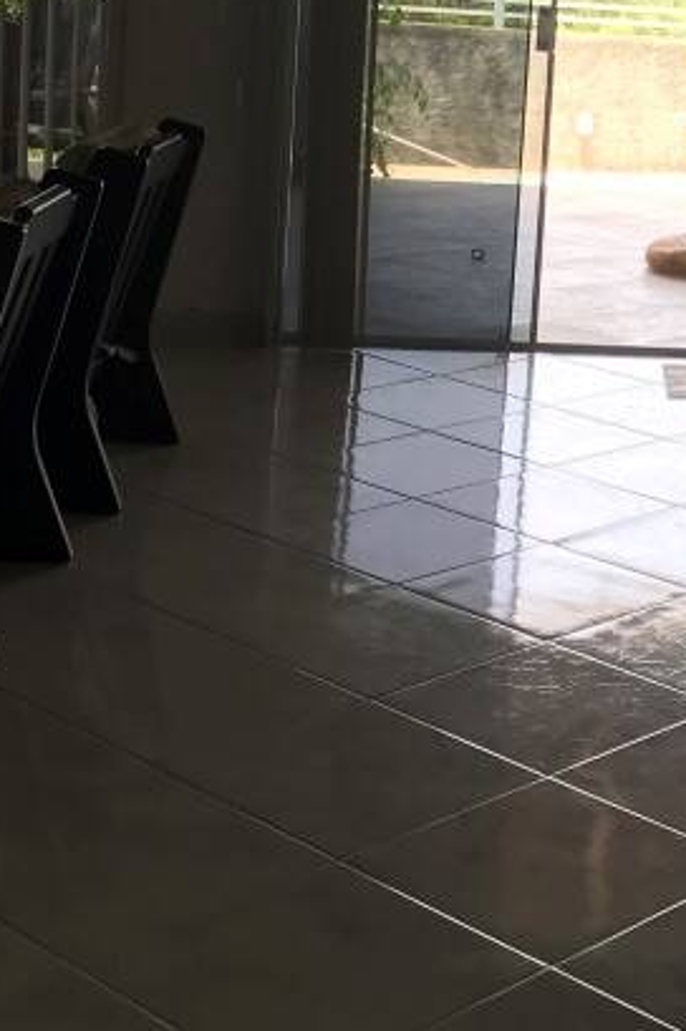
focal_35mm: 73
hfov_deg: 17.7
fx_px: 2090
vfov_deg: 26.8
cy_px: 106
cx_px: 835
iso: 25
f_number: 1.8
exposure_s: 1/120
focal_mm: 3.99
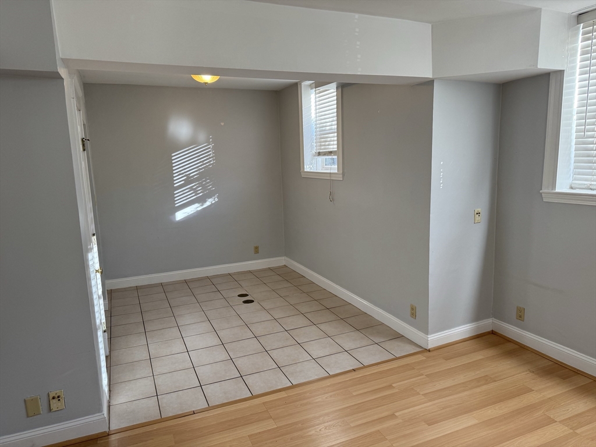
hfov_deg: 71.6
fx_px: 413
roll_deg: +2.2
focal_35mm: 24
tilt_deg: -10.2
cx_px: 298
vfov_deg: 56.8
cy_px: 224
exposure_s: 1/120
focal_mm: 6.76
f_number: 1.78
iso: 125
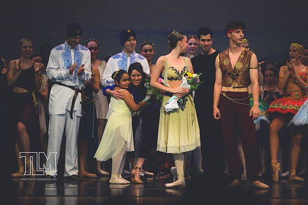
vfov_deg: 4.6
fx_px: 2565
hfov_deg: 6.9
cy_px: 102
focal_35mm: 300
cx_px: 154
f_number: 2.8
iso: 320
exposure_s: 1/500
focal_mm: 200
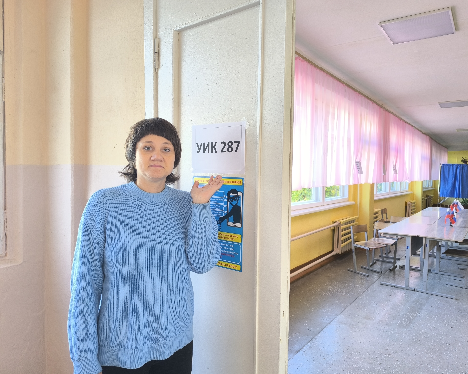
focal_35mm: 24
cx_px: 247
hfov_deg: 70.2
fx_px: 332
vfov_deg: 58.8
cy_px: 187
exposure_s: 1/100
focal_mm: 6.14
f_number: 1.65
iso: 400
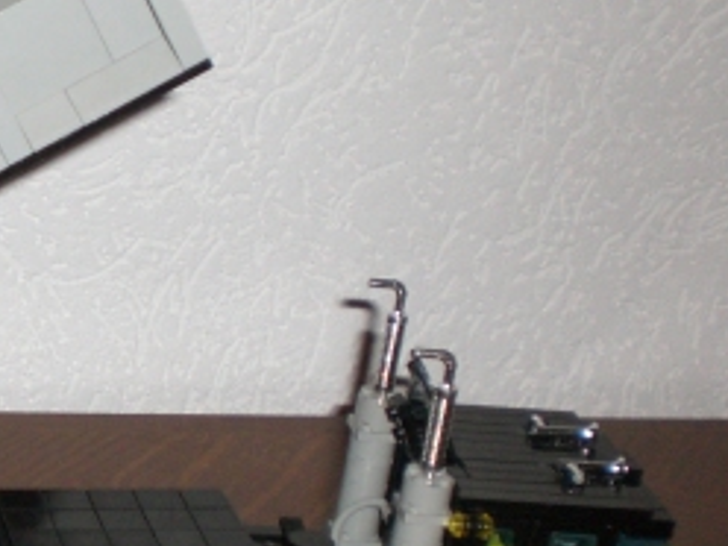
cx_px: -114
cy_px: 373
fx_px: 2061
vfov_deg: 15.1
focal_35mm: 98
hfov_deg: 19.1
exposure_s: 1/60
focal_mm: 6.3
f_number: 3.1
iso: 200
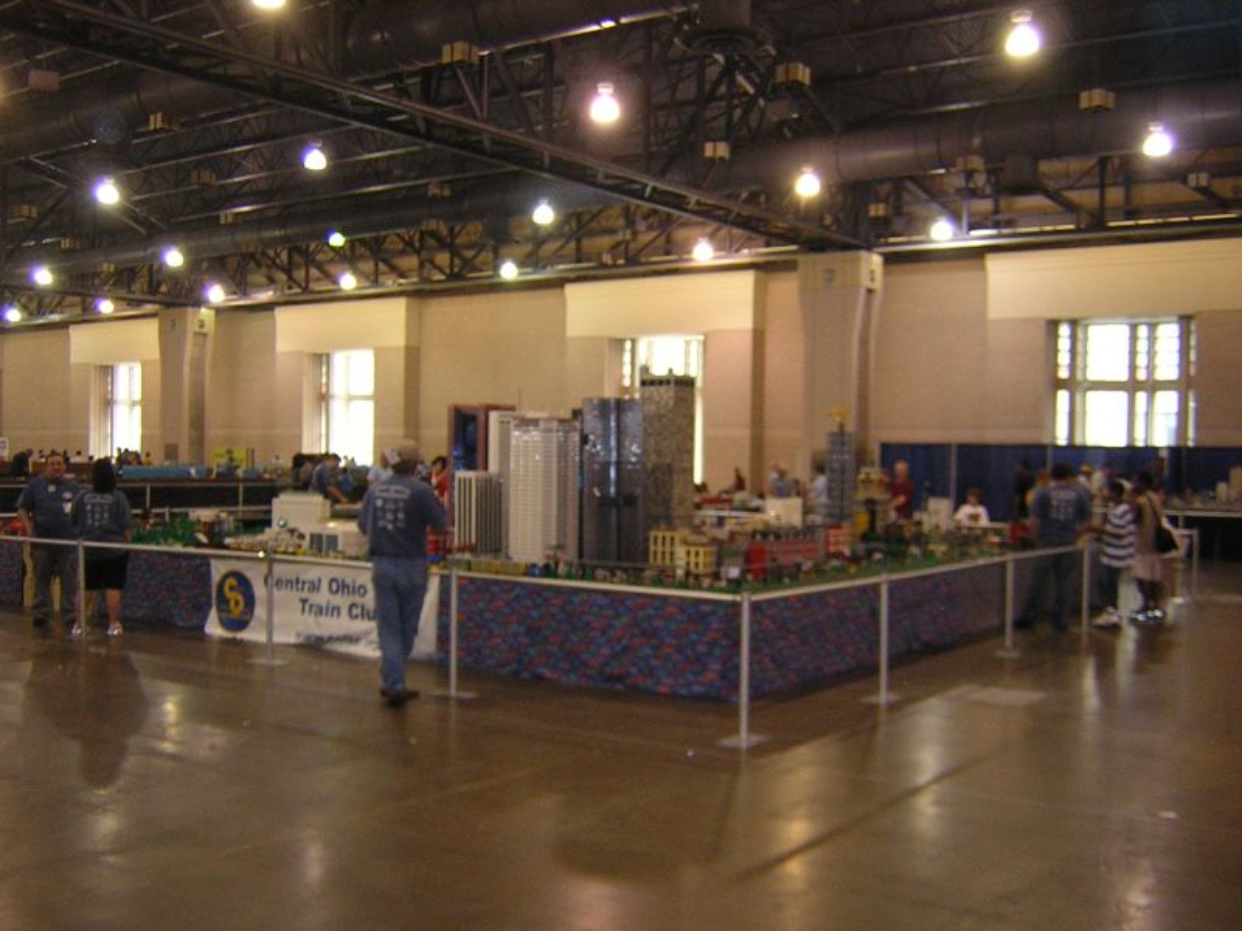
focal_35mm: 36
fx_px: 1292
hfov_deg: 51.4
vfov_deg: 39.7
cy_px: 466
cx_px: 621
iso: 315
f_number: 2.6
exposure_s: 1/60.1
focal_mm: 4.7
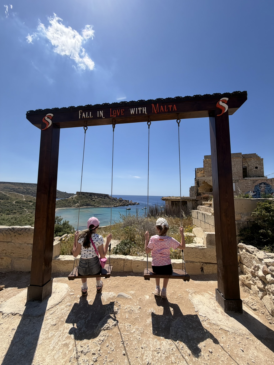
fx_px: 148
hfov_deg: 85.7
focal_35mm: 14
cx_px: 137
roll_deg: -1.0
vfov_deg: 102.1
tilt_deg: +4.9
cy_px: 182
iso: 25
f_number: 2.2
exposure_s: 1/1431
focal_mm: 2.22
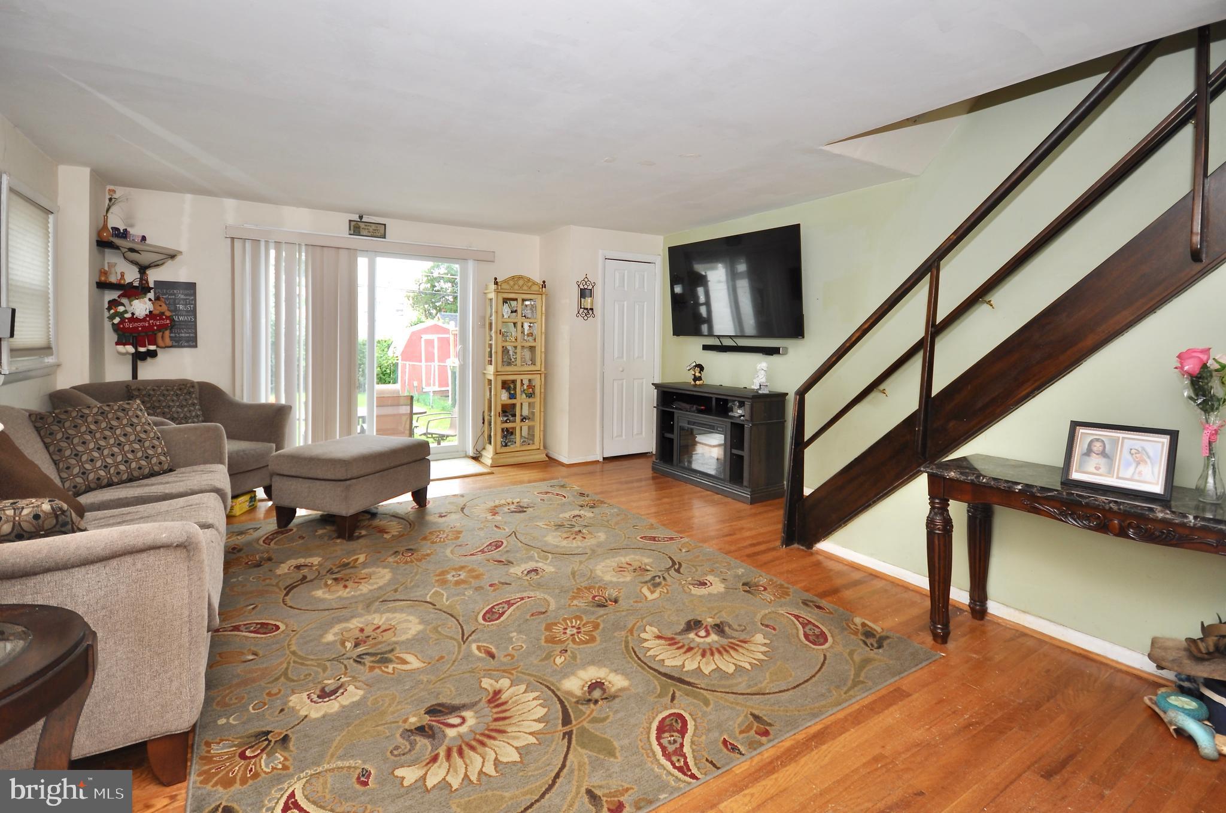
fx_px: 510
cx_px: 613
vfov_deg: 77.1
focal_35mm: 15
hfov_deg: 100.5
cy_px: 406
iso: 100
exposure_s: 1/60
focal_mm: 10
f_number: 4
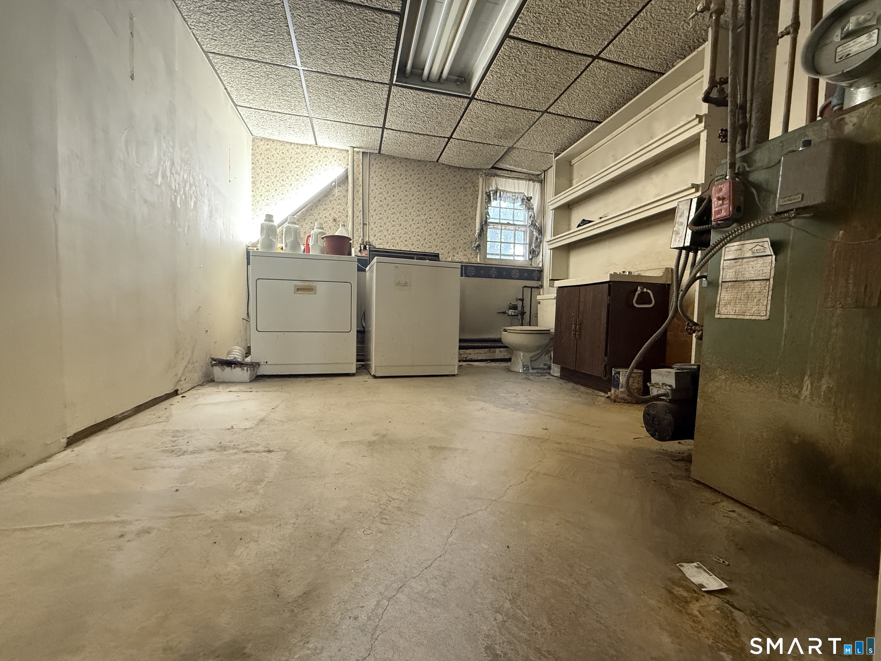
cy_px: 330
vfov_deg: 85.7
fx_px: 356
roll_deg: -1.3
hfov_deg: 102.1
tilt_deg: -3.3
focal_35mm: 14
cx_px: 440
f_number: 2.2
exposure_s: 1/60
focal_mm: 2.22
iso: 640
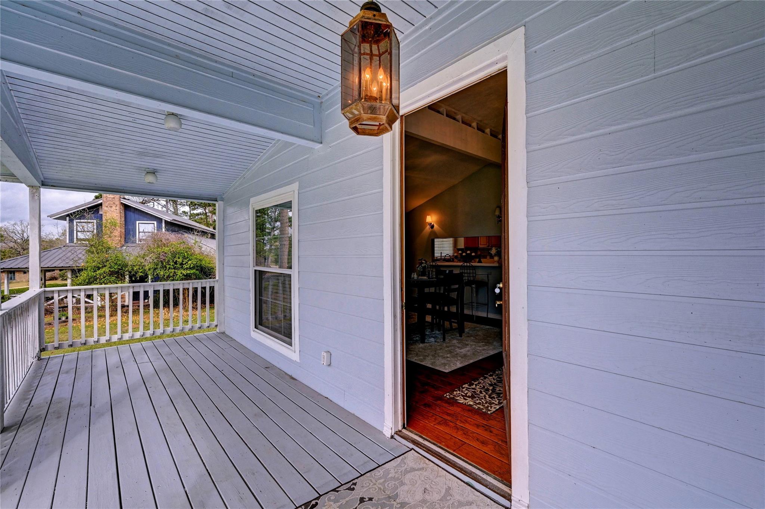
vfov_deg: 75.4
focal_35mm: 16
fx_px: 329
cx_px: 382
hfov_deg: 98.6
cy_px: 254
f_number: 8
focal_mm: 15.5
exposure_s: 1/200
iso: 400
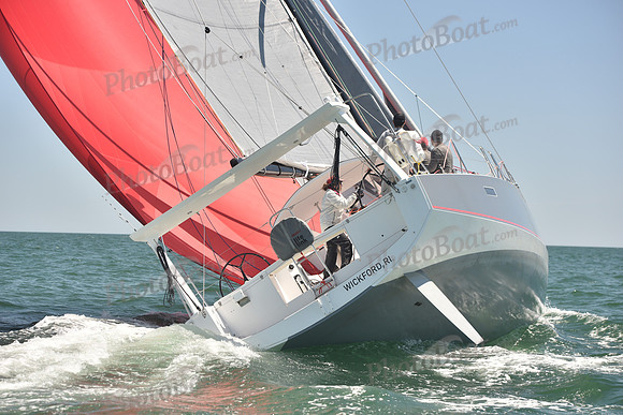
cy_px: 208
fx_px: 1644
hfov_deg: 21.5
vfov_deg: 14.4
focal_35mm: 95
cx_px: 312
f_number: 4.5
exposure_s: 1/800
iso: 250
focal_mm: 95
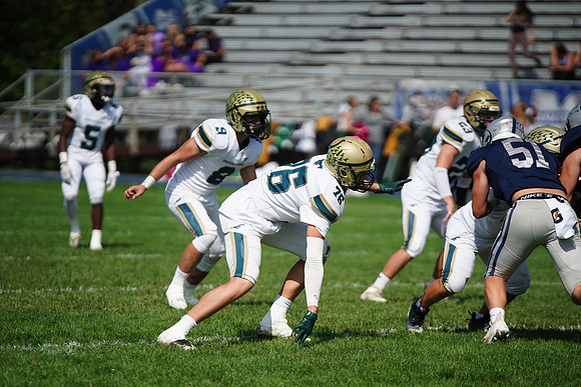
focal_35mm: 300
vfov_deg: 4.6
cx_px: 290
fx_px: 4843
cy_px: 194
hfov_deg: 6.9
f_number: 2.8
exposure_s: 1/8000
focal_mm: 300
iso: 400
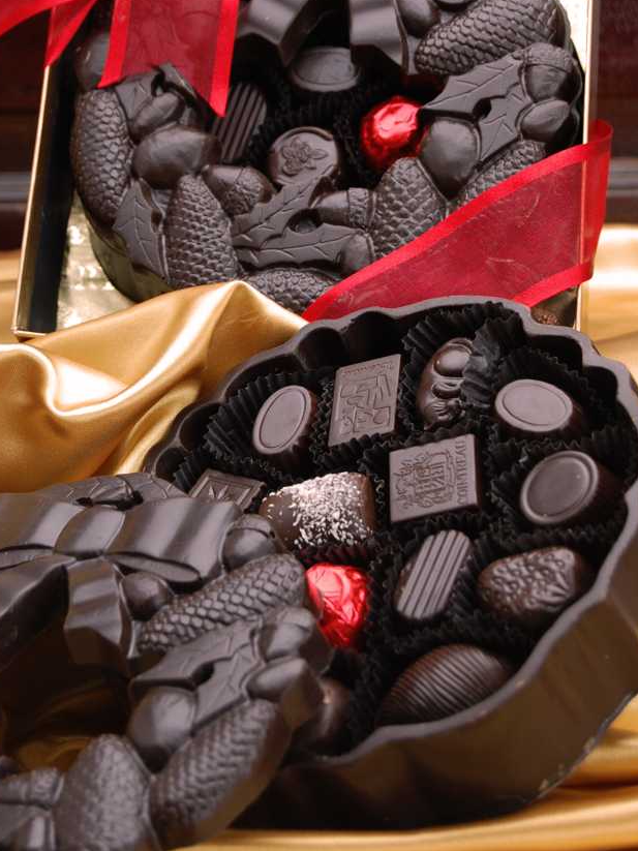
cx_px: 291
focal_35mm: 109
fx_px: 2671
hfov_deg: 13.6
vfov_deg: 18.1
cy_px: 344
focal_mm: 55
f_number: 5.6
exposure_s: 1/60
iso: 400
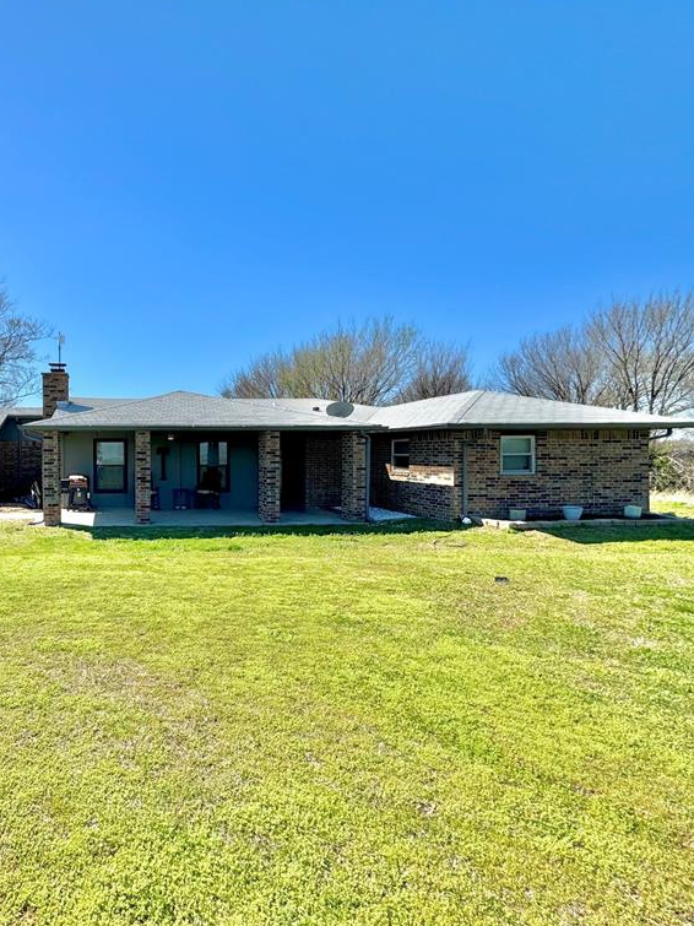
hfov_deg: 63.0
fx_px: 508
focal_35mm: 19
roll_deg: +0.3
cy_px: 460
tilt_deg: +0.8
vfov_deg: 84.7
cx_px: 142
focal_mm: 2.22
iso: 50
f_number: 2.2
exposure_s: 1/1927
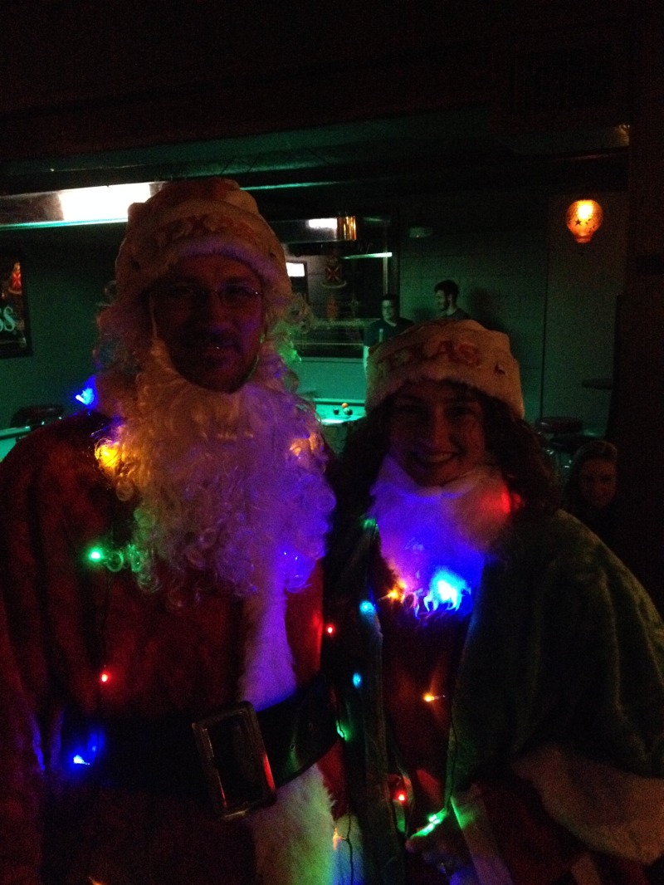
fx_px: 895
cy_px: 442
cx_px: 332
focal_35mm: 35
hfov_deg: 40.7
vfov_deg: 52.6
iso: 800
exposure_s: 1/15
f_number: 2.4
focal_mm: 4.28
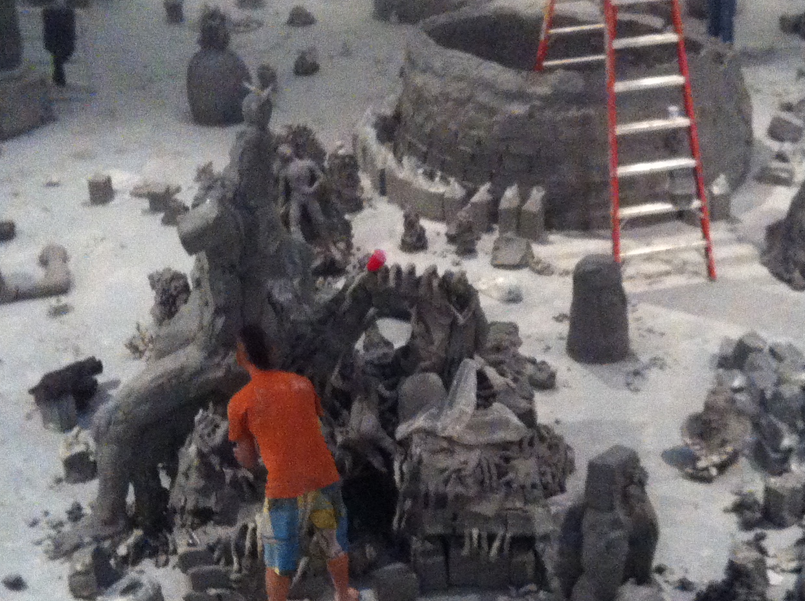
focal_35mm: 73
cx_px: 498
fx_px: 1695
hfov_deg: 26.6
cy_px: 361
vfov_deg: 20.1
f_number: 2.8
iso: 400
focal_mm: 3.85
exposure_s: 1/15
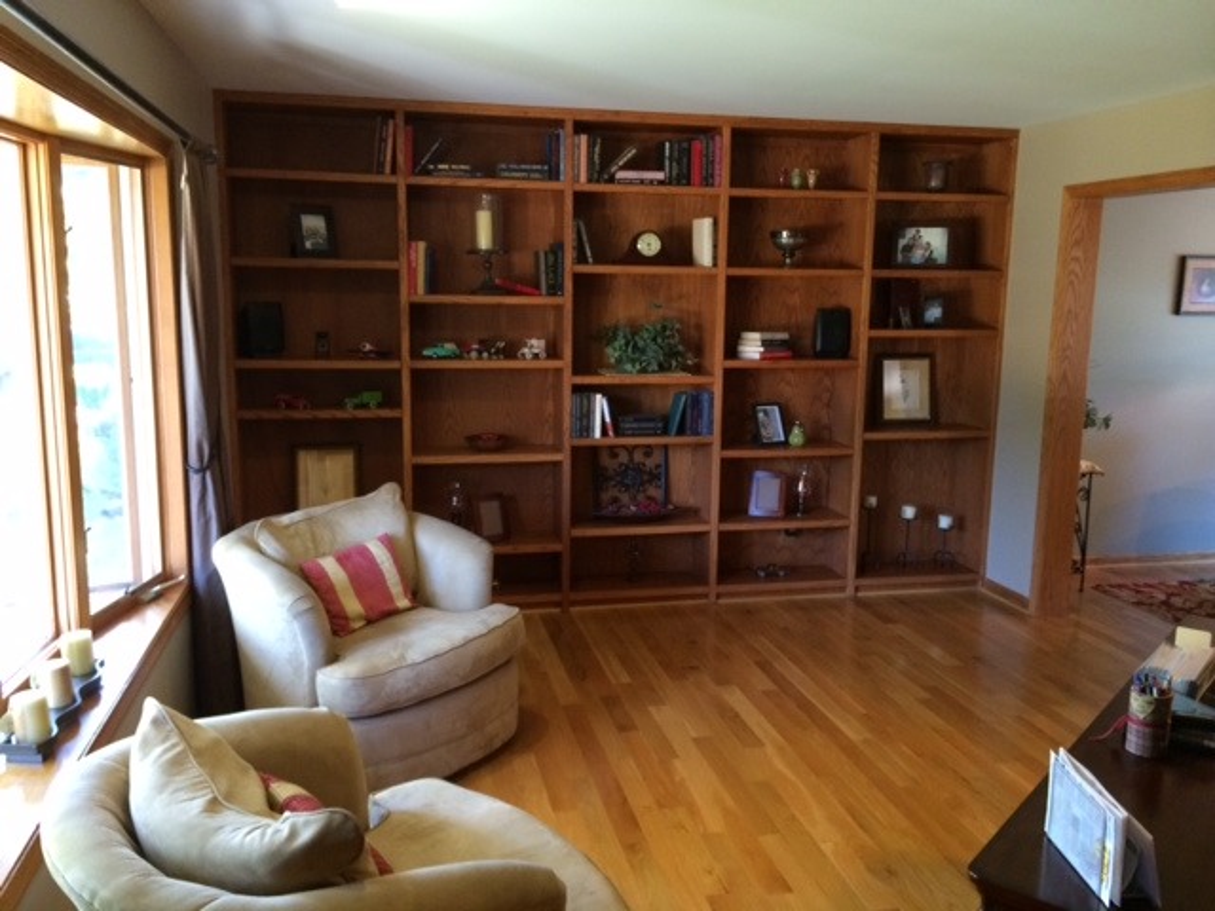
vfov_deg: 46.8
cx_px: 608
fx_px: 1053
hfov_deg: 60.0
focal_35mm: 30
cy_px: 456
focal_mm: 4.12
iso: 200
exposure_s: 1/30
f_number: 2.2
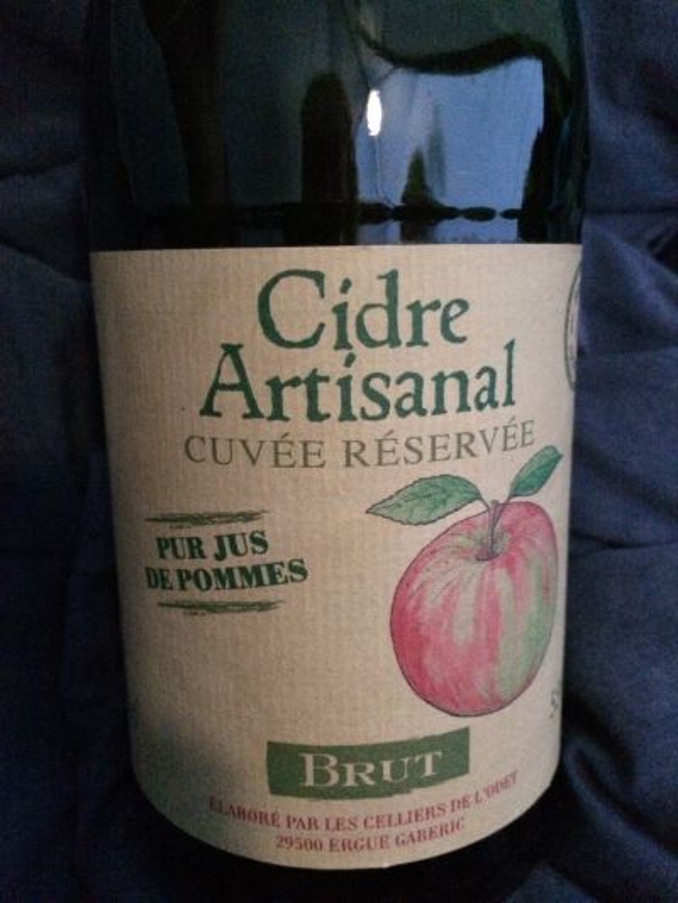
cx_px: 339
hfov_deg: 48.2
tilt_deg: -66.5
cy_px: 452
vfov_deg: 61.6
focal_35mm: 29
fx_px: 757
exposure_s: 1/17
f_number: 2.2
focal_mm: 4.15
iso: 1000
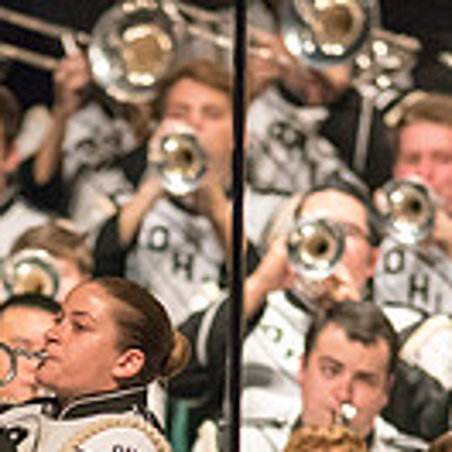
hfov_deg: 1.6
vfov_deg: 1.6
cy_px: 635
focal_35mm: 1120
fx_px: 16546
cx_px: 31
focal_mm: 300
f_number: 2.8
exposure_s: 1/500
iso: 4000
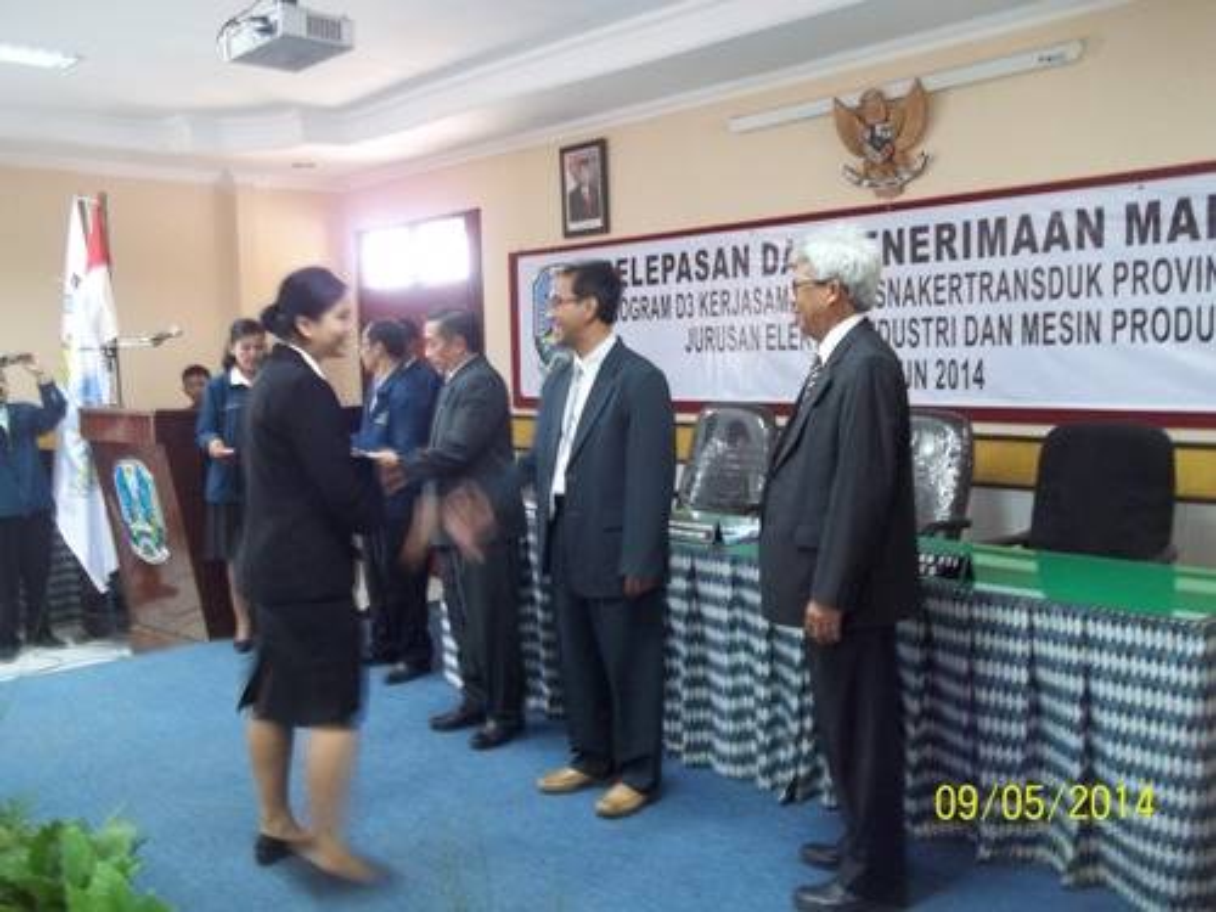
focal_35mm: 32
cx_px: 608
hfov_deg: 56.8
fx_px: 1124
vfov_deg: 44.2
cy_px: 456
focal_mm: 5.7
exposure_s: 1/8
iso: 177
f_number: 2.9
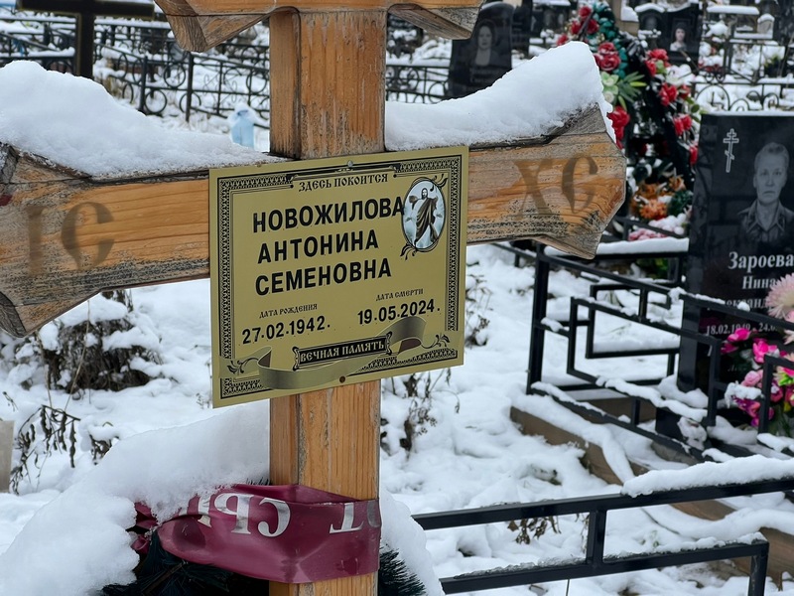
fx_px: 1766
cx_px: 397
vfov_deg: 19.1
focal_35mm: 77
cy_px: 298
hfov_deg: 25.3
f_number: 2.8
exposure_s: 1/99
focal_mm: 9
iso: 50
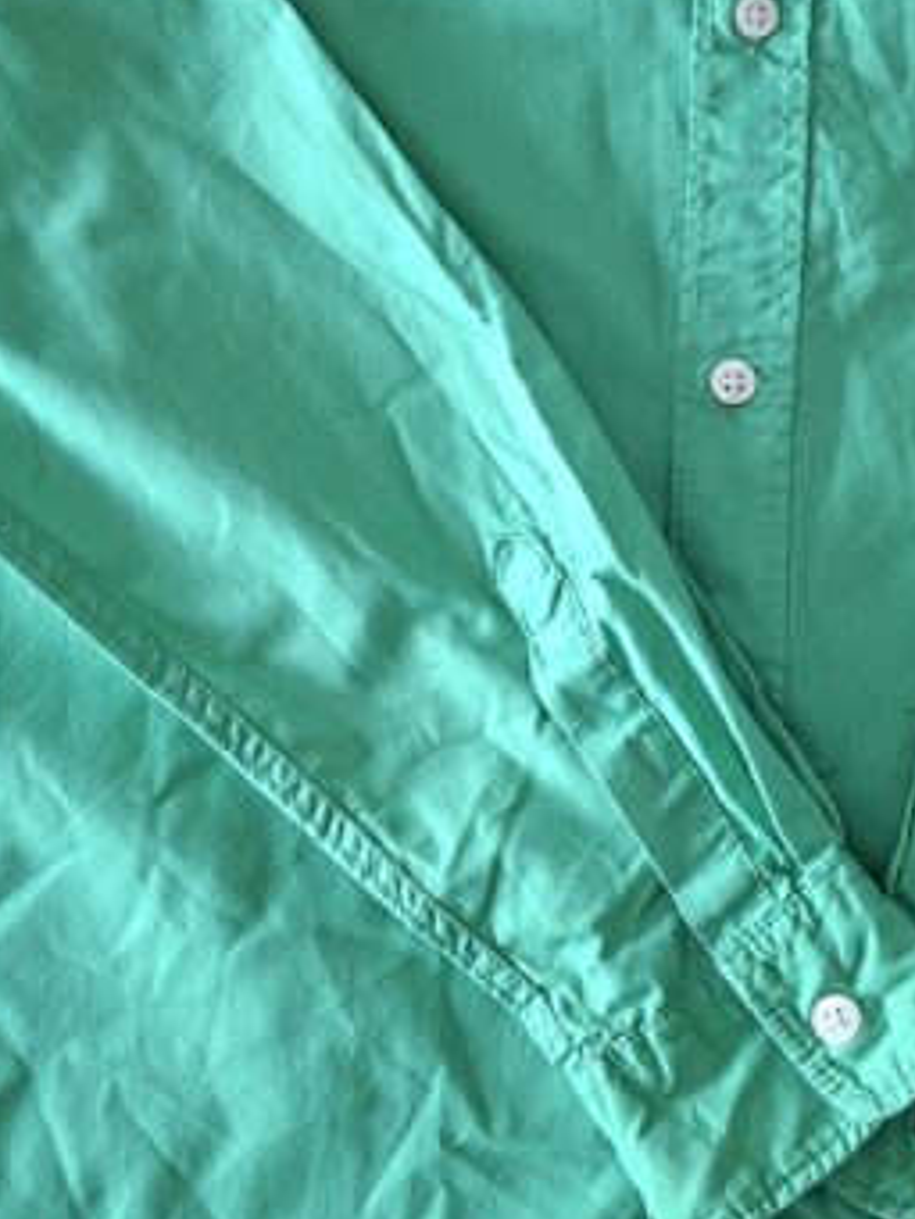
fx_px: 1902
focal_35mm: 54
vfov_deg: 35.4
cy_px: 493
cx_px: 768
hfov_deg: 26.4
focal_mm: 5.54
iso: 400
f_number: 1.8
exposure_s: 1/25
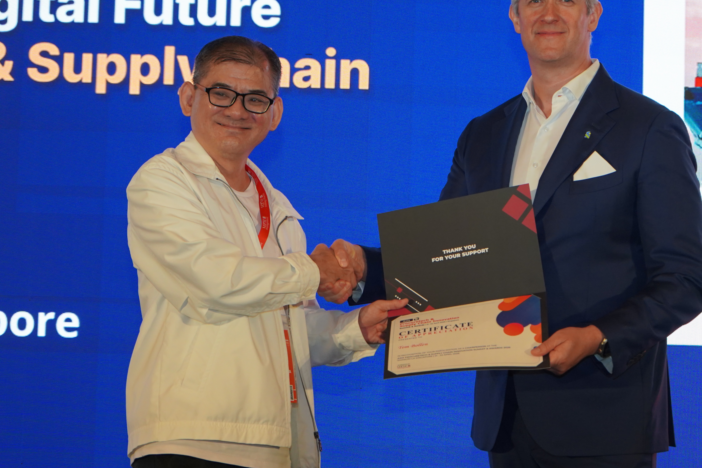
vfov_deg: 13.0
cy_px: 266
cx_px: 458
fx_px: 2047
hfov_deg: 19.4
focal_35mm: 105
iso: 1600
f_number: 5.6
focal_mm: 70
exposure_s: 1/160
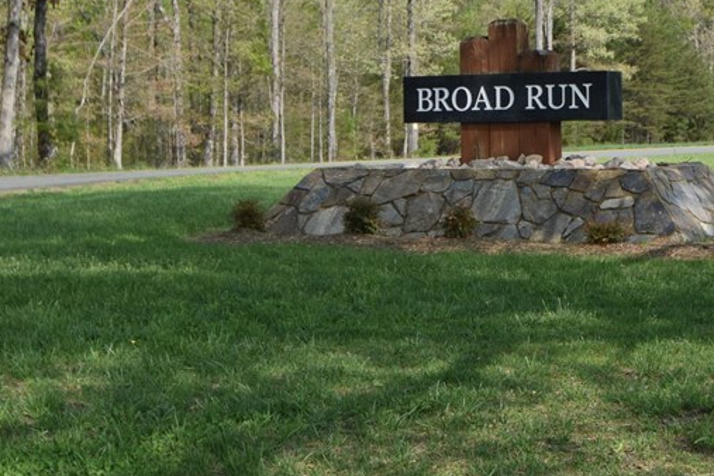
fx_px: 1527
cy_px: 111
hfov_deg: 26.1
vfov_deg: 17.6
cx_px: 486
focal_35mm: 77
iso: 400
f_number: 4.5
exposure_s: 1/2000
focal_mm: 24
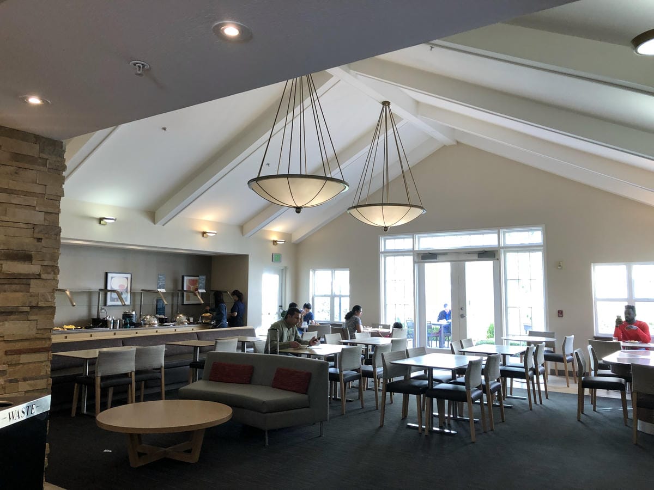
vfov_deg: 49.7
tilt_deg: +4.3
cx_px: 327
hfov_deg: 63.4
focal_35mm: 28
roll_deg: +0.1
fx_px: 529
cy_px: 245
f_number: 1.8
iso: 25
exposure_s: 1/30
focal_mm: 3.99
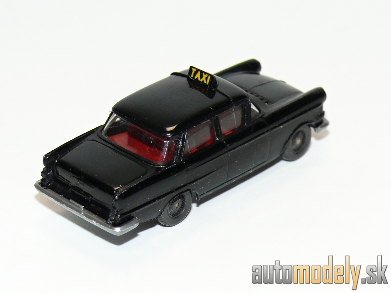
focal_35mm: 144
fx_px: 1627
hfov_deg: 13.7
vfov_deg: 10.3
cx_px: 196
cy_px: 146
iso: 100
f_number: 4
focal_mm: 17.2
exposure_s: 1/30
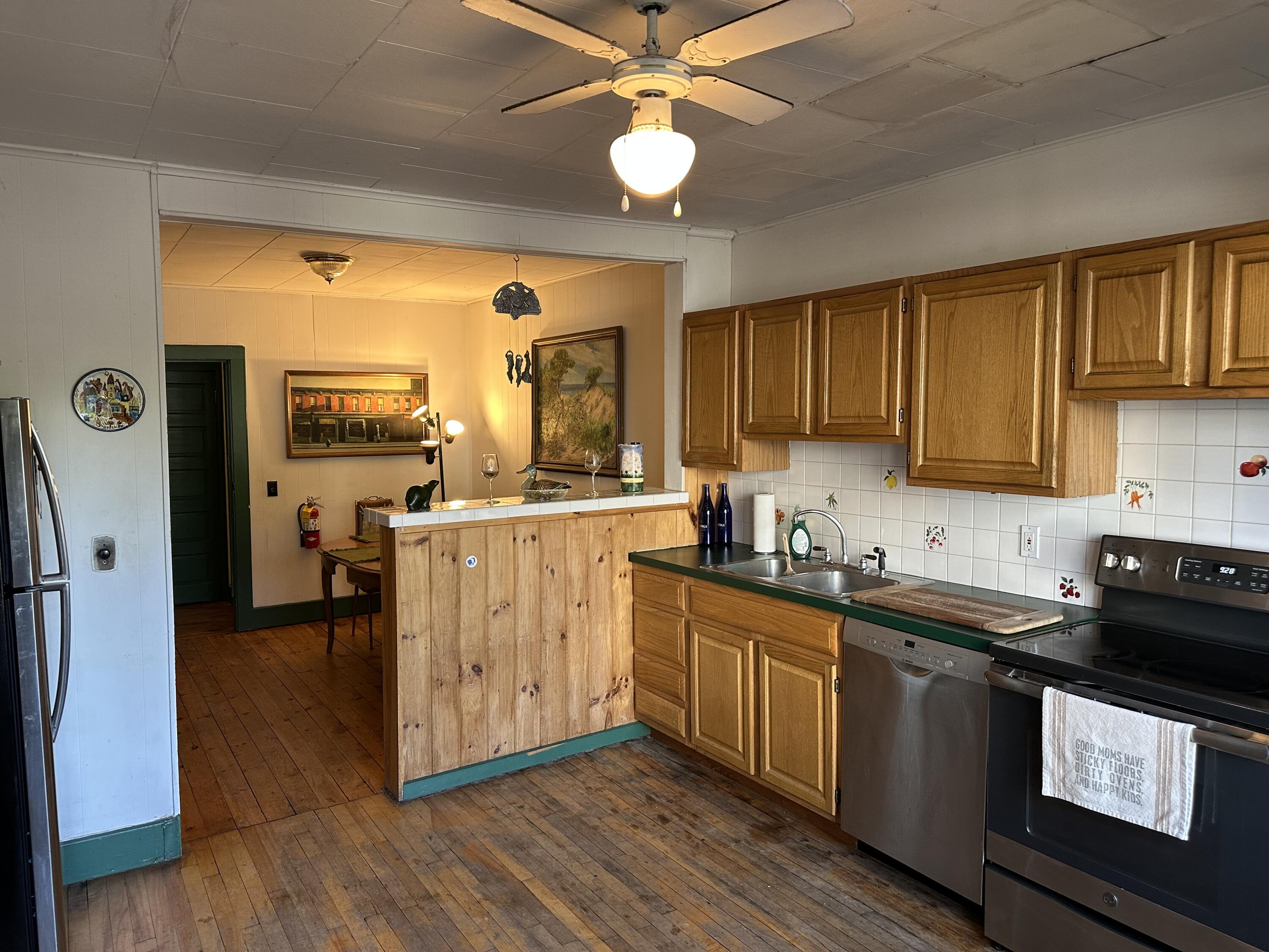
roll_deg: +0.0
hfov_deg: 71.6
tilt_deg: -3.5
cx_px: 634
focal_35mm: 24
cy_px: 476
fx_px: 880
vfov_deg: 56.8
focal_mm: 6.86
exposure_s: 1/60
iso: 200
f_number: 1.78
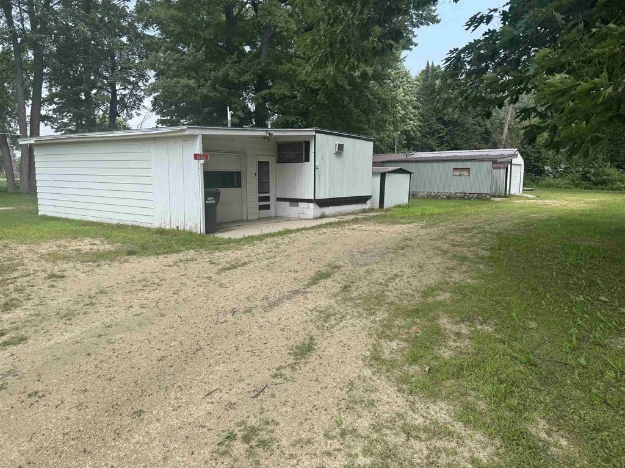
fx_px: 433
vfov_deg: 56.8
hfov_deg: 71.6
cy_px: 234
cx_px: 312
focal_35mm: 24
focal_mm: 6.76
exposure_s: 1/1721
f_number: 1.78
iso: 80
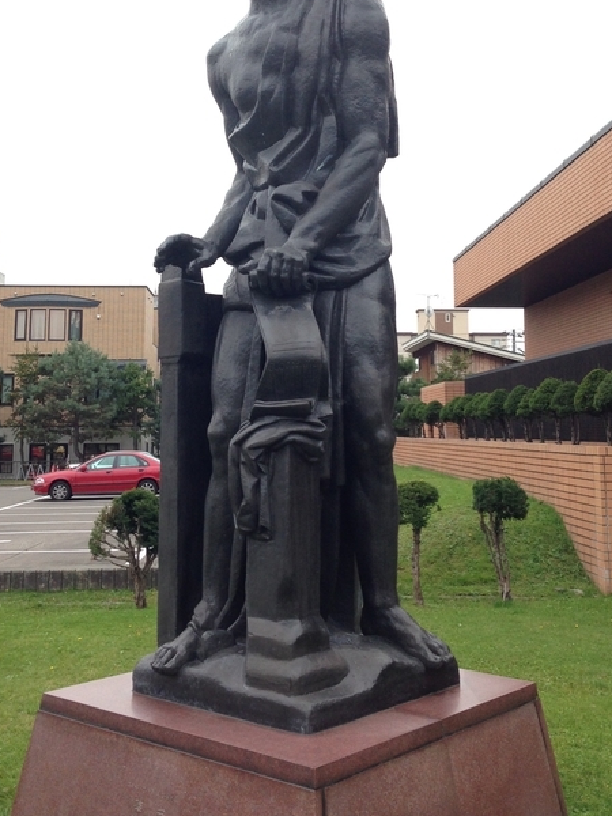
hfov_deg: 32.9
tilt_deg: +9.8
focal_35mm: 44
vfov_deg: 42.6
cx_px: 306
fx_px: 1037
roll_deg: -0.3
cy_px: 301
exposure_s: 1/120
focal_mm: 4.12
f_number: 2.4
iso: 64
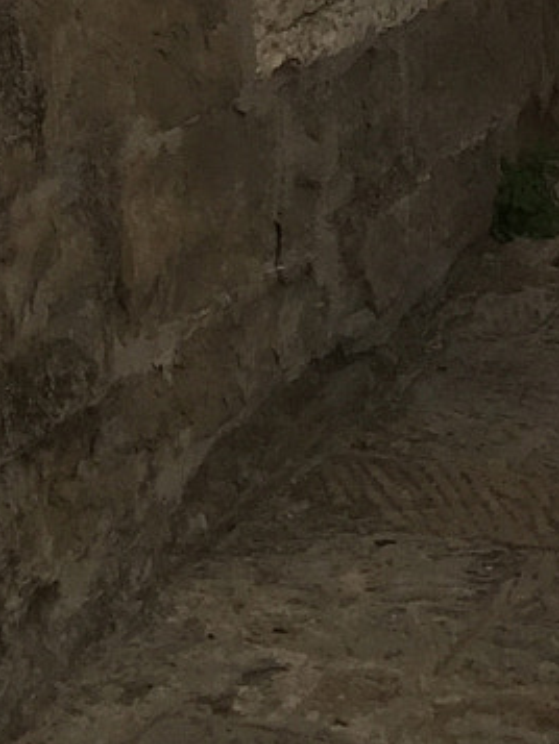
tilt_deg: +3.3
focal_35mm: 130
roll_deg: -2.4
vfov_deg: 13.7
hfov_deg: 10.7
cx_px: 1005
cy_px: -552
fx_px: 2797
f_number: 2.2
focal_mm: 4.15
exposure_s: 1/1199
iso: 32
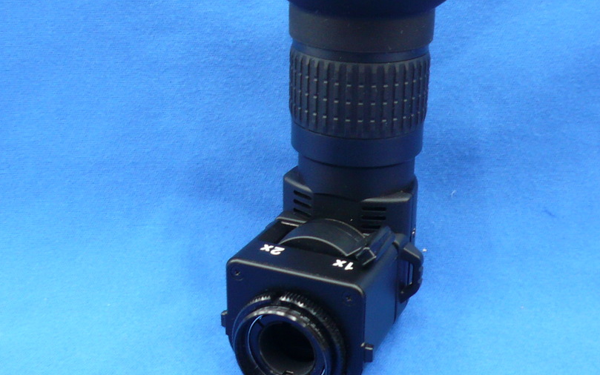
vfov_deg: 23.5
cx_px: 356
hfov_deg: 36.8
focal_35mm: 55
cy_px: 151
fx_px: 900
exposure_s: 1/13
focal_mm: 4.6
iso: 100
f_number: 2.8
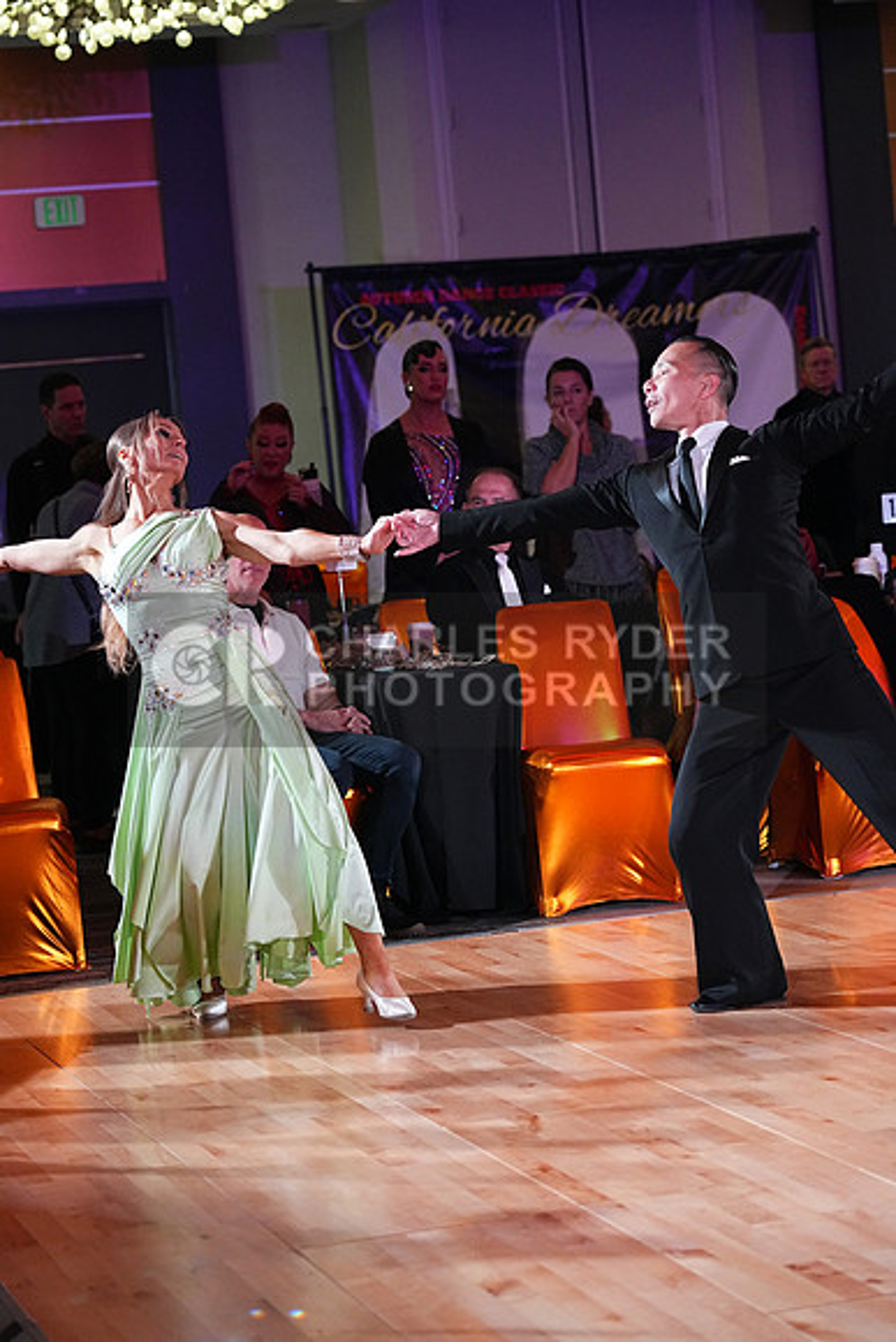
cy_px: 671
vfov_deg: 21.2
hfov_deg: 14.3
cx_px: 448
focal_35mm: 96
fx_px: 3582
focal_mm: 96
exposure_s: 1/400
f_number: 4
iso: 5000
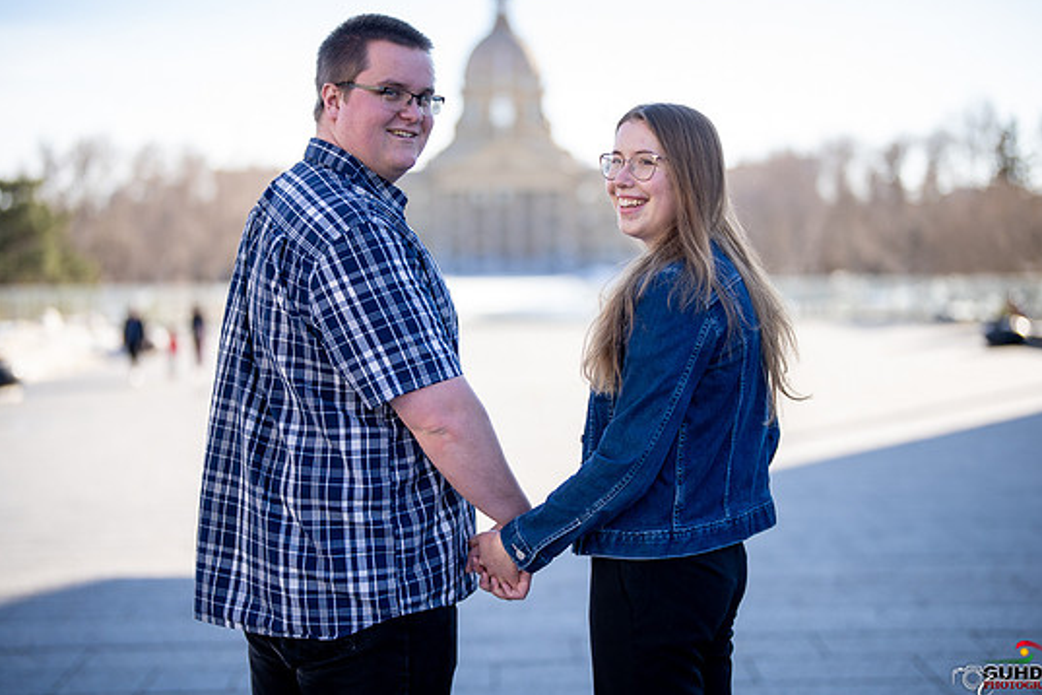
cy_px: 333
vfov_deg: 25.1
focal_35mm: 54
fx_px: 1563
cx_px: 524
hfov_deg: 36.9
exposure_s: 1/3200
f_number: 1.2
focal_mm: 50
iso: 160
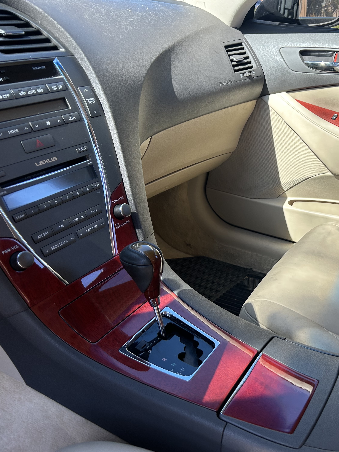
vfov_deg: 52.6
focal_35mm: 35
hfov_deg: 38.6
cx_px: 288
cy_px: 226
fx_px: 457
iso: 50
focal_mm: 5.7
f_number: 1.5
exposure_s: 1/473
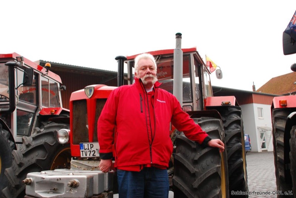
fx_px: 272
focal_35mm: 33
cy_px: 99
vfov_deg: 40.0
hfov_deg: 57.2
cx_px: 148
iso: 400
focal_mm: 22
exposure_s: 1/90
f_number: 4.8
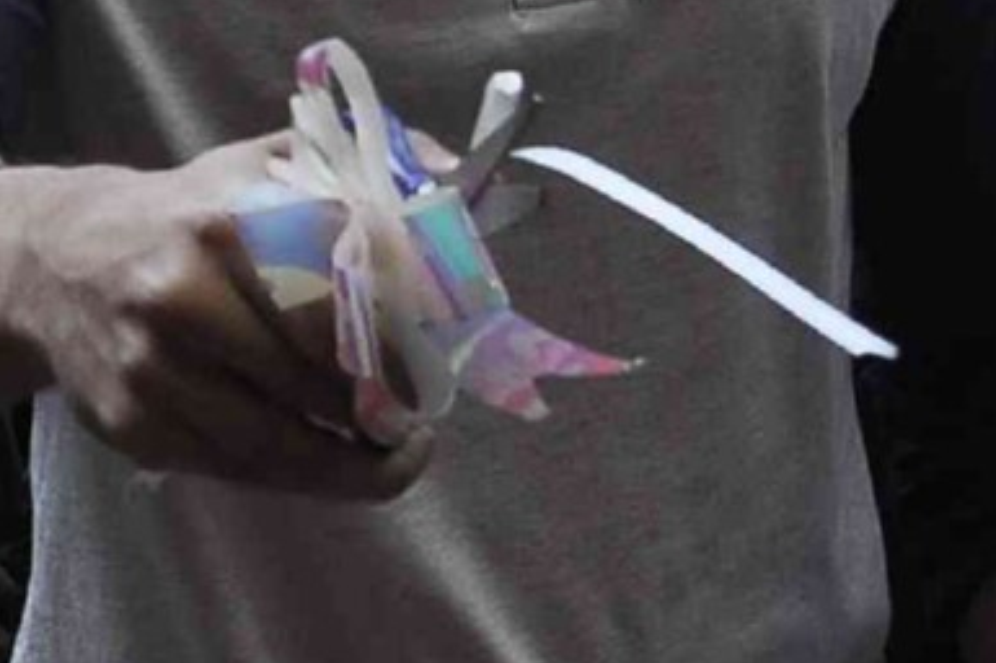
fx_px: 5833
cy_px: 127
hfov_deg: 9.7
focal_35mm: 211
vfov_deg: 6.5
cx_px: 704
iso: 400
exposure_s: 1/200
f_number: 5.6
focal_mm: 24
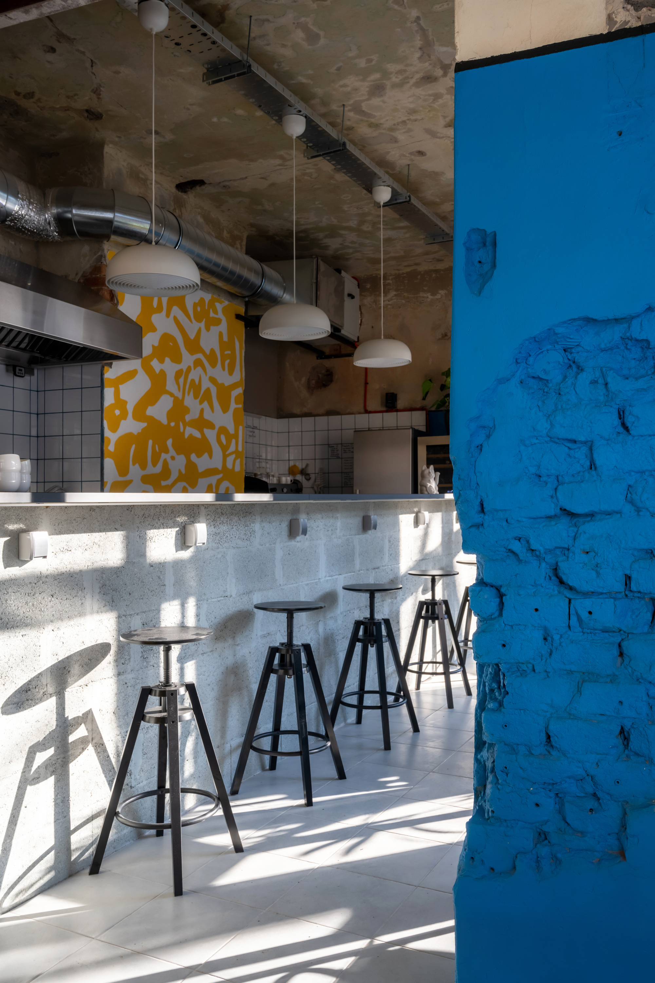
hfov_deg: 43.6
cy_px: 492
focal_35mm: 30
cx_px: 328
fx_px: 819
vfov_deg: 61.9
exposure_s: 1/80
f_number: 9
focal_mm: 30
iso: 400
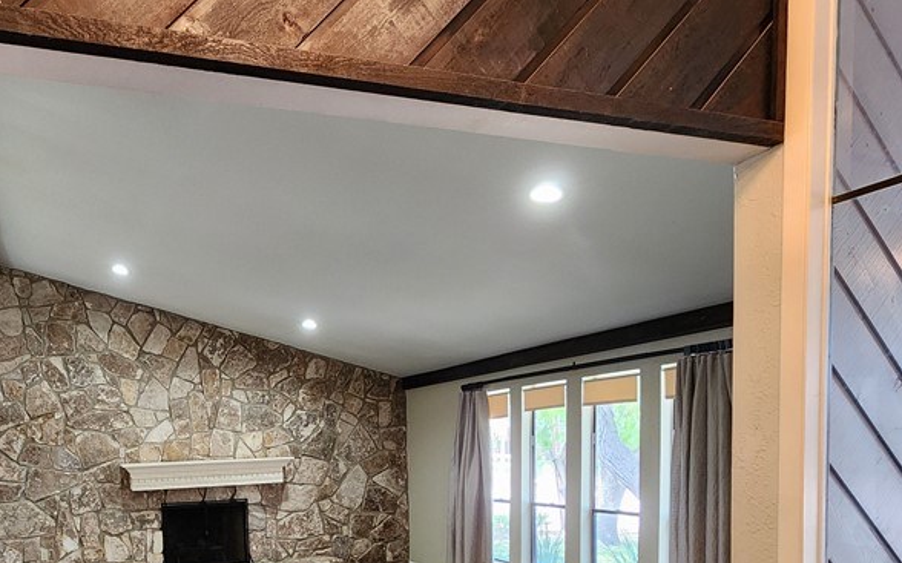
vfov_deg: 47.2
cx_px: 267
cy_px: 479
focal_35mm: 24
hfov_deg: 71.5
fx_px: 590
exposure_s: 1/60
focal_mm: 2.2
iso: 400
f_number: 2.2
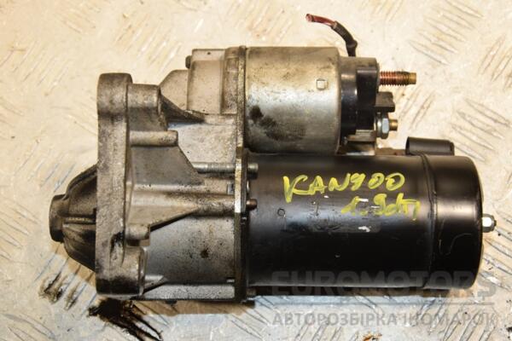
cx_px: 256
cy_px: 170
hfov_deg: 28.1
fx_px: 1024
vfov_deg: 18.9
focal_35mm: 72
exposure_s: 1/200
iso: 800
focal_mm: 48
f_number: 7.1
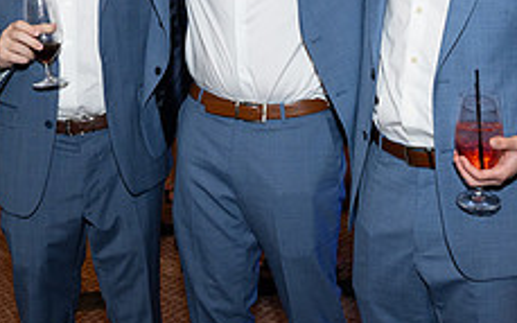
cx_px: 251
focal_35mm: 67
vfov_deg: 18.9
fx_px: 944
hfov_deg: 30.6
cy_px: -3
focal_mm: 26
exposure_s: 1/100
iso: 800
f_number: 5.6
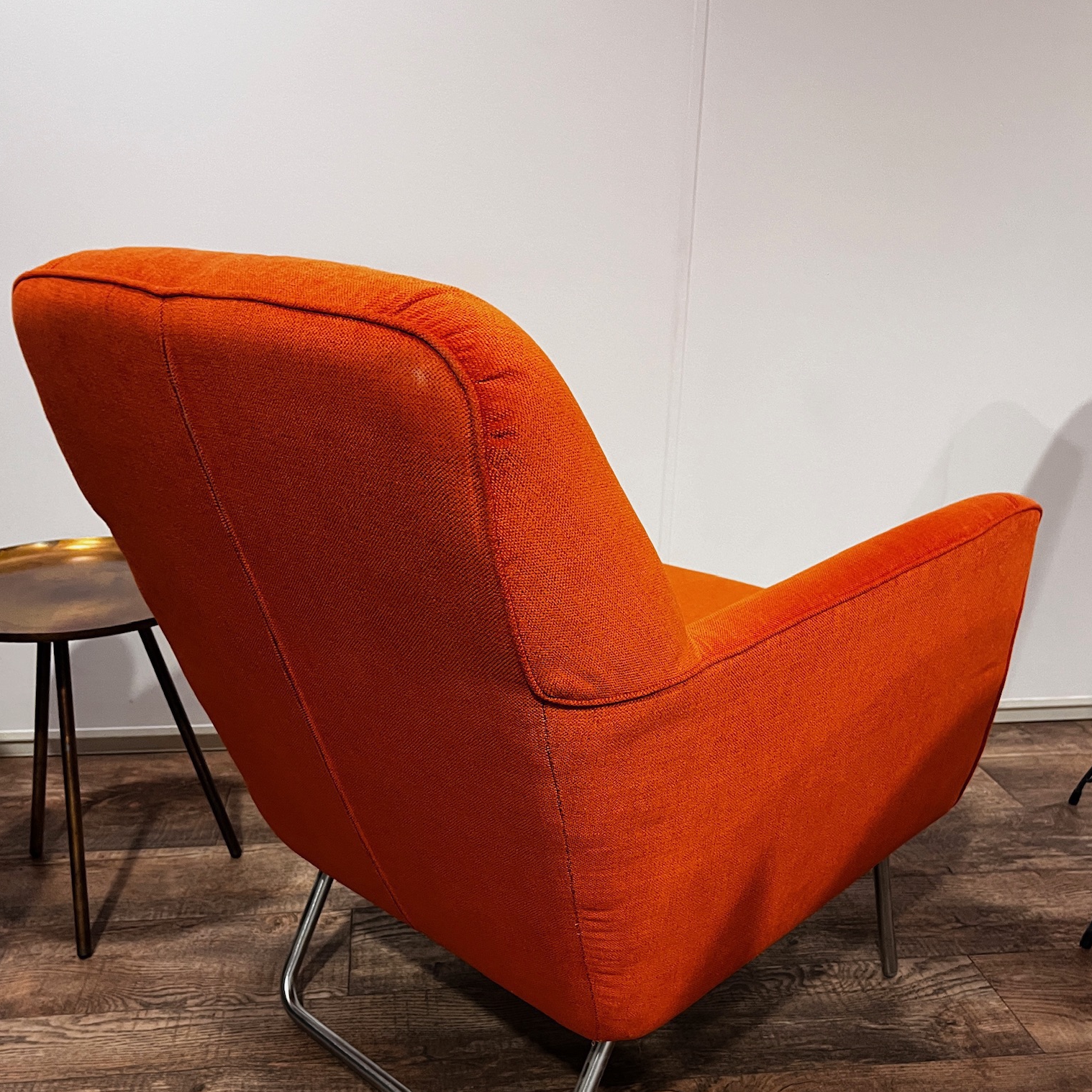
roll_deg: +1.0
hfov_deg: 52.5
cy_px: 708
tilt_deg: -20.6
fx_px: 1106
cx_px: 550
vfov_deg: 51.8
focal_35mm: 31
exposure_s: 1/50
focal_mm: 5.1
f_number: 1.6
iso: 250
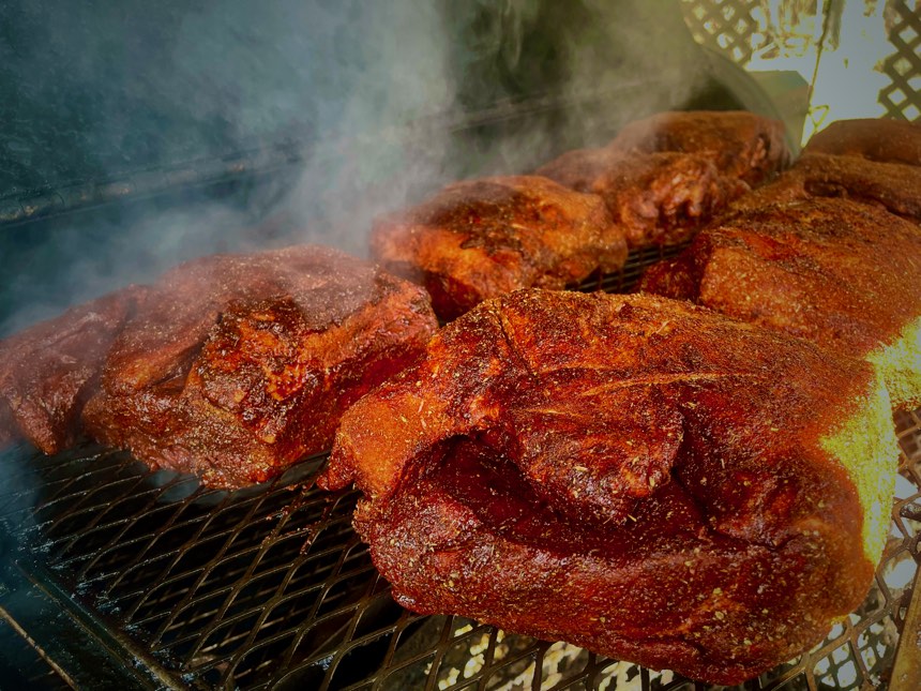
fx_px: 665
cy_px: 346
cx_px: 460
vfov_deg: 54.9
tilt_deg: -24.8
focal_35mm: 25
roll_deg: +4.4
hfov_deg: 69.4
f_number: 1.6
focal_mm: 5.1
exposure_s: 1/121
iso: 100
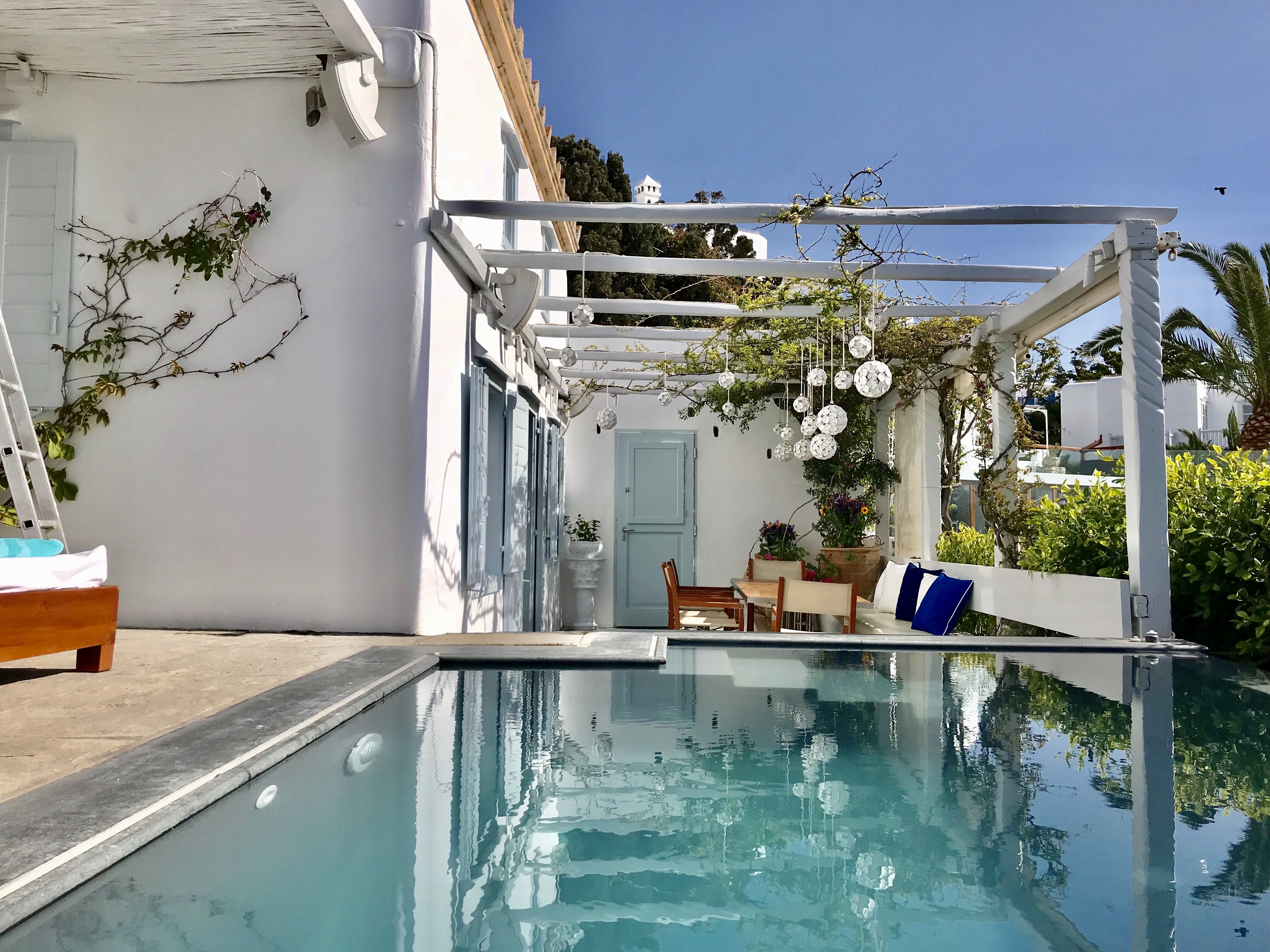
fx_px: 1027
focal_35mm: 28
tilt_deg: +4.4
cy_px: 476
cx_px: 635
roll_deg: -0.9
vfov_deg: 49.7
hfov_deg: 63.4
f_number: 1.8
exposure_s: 1/4000
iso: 20
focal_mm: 3.99
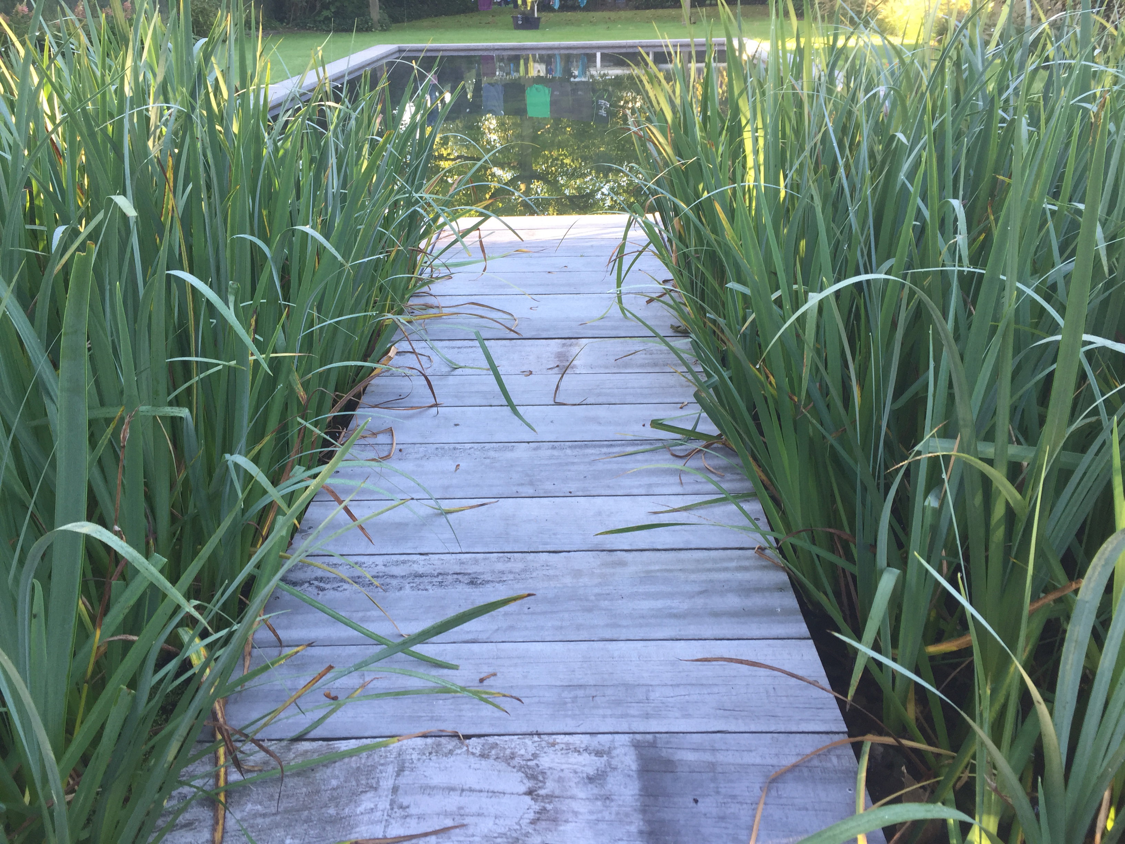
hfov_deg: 61.7
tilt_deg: -26.6
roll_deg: +0.6
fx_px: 942
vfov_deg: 48.2
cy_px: 422
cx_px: 562
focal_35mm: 29
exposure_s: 1/50
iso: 32
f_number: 2.2
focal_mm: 4.15
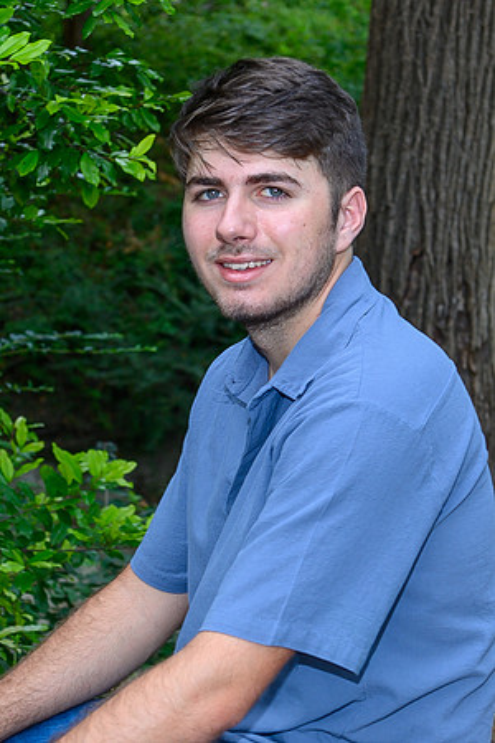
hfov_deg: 10.5
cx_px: 259
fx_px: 2703
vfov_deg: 15.6
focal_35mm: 131
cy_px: 427
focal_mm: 48
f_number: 5
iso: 200
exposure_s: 1/60
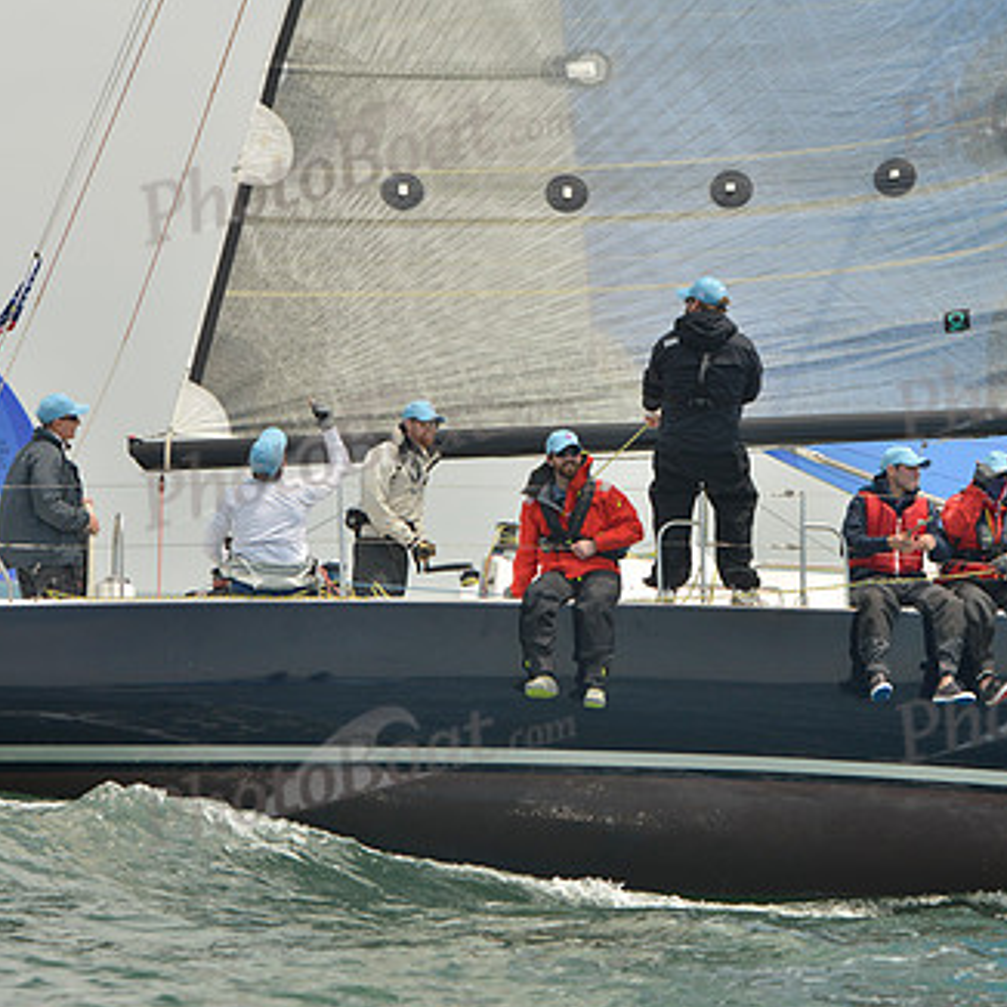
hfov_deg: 12.8
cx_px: 738
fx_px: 4476
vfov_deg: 12.8
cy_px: 567
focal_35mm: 136
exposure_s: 1/1250
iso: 280
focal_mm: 90
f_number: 7.1
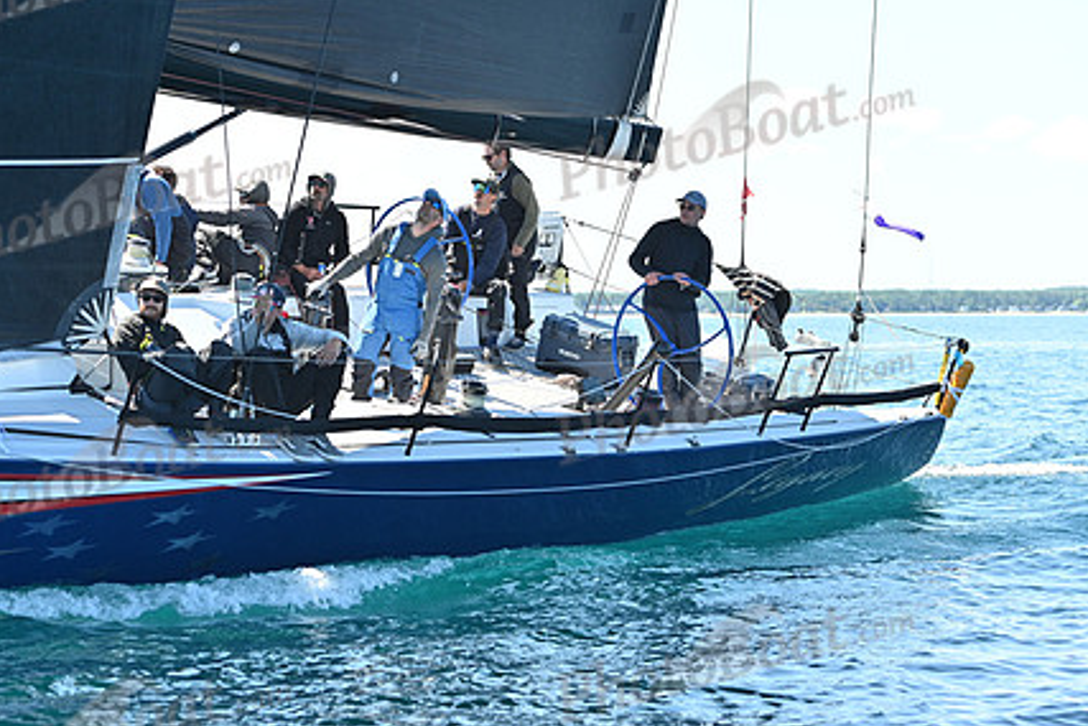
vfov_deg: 14.4
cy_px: 302
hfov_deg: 21.4
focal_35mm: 95
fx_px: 2872
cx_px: 426
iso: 320
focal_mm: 70
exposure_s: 1/1000
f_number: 4.5
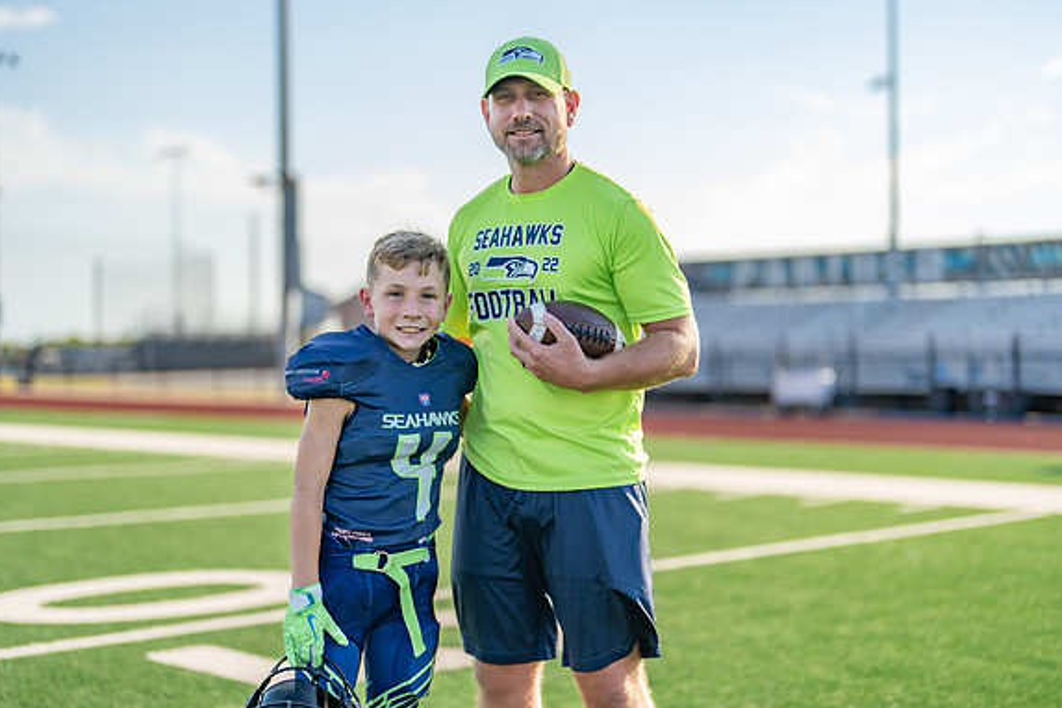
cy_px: 350
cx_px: 526
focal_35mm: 55
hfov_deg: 36.2
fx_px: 1622
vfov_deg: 24.6
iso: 100
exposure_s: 1/4000
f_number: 1.2
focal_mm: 50
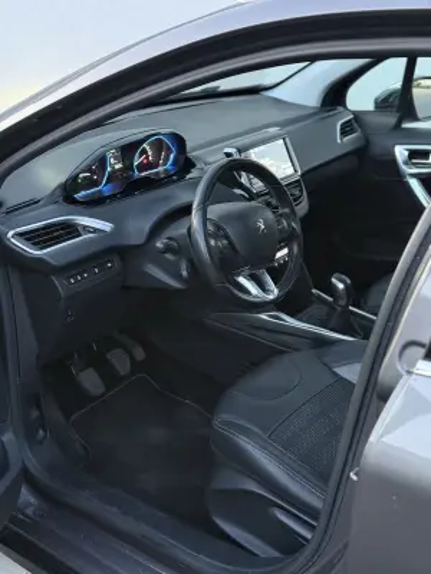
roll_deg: -0.2
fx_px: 797
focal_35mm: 48
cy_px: 287
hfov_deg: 30.3
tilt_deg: -23.6
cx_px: 216
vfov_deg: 39.7
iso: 500
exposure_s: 1/25
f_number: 1.78
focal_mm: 6.76
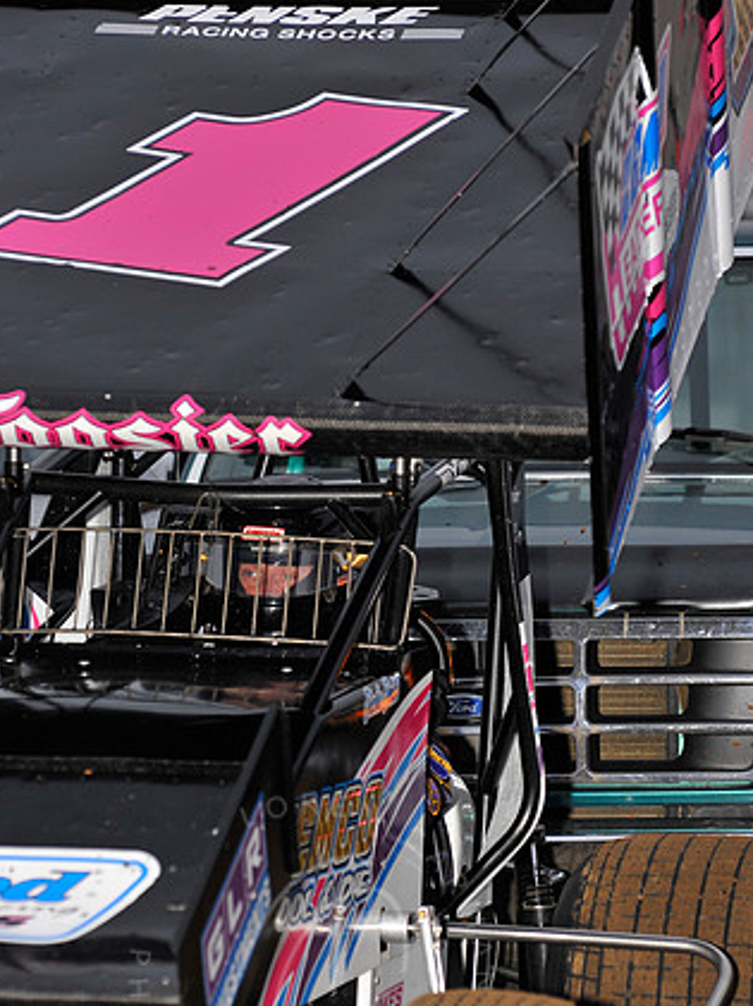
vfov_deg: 7.5
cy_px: 590
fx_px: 7698
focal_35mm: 265
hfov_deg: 5.6
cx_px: 311
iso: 500
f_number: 5.6
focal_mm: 200
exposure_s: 1/250
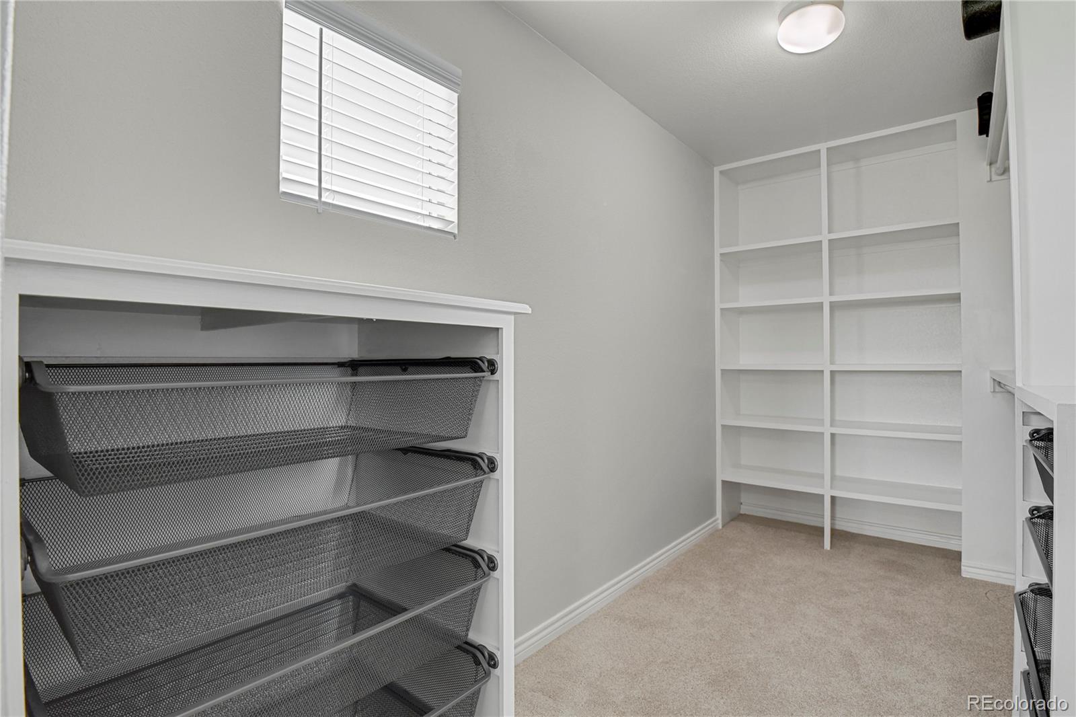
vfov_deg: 70.4
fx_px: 508
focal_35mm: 17
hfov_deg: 93.3
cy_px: 358
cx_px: 538
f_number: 8
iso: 7200
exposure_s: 1/20
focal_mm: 17
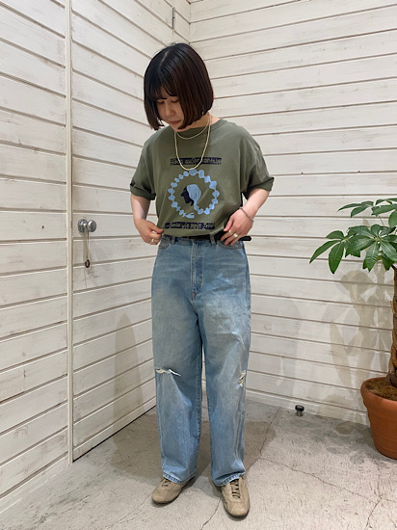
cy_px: 265
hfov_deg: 53.0
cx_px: 198
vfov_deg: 67.3
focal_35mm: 26
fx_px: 398
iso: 64
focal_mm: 4.25
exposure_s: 1/50
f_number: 1.8
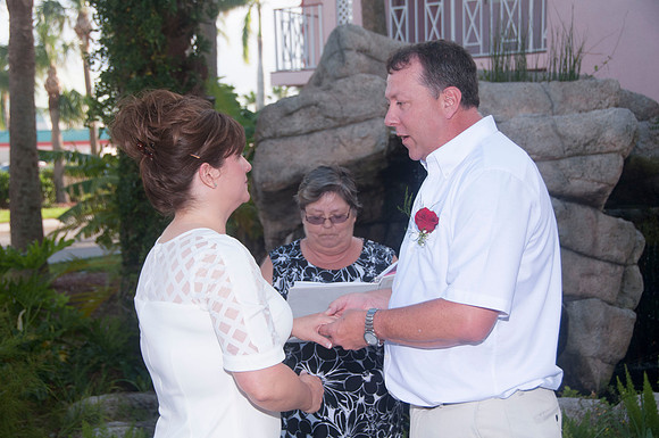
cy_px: 219
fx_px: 1097
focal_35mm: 60
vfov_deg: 22.6
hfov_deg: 33.4
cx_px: 330
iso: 200
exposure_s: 1/250
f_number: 5.6
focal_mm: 40
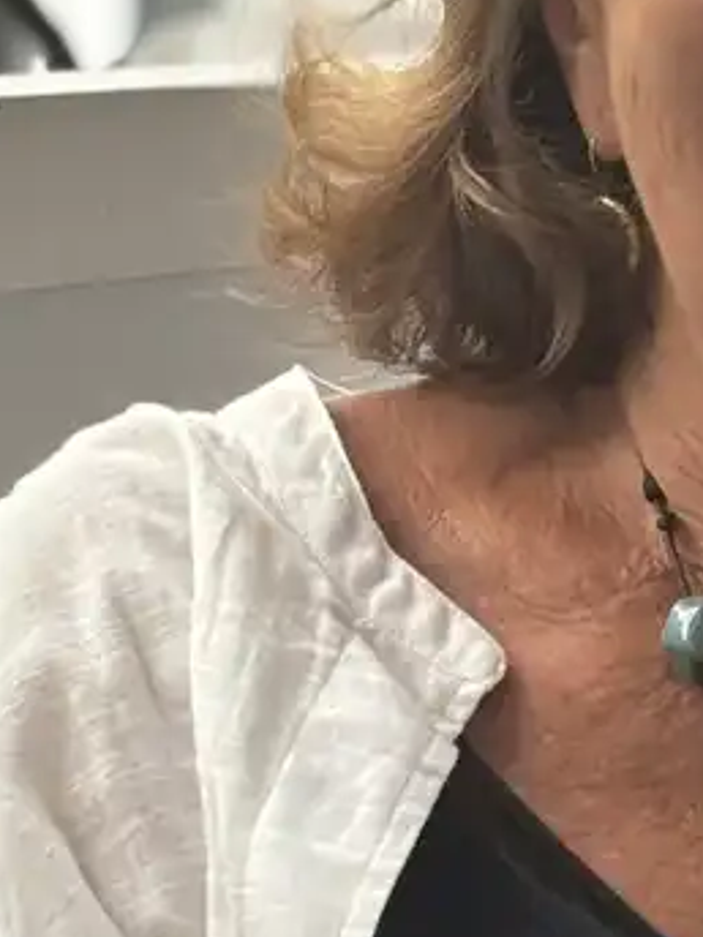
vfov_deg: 7.4
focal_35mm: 266
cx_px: 875
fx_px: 7203
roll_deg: -2.2
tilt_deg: -4.0
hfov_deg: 5.6
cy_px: 324
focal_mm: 5.96
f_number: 1.6
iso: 32
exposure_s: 1/591
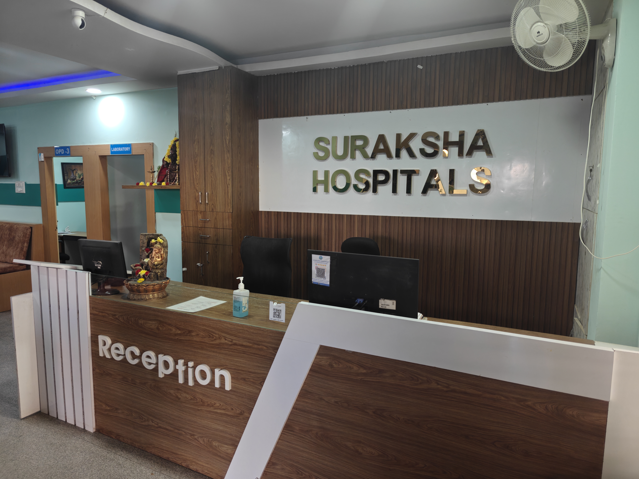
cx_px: 320
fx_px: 425
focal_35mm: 23
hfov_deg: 73.9
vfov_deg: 58.9
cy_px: 240
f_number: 1.6
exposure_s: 1/100
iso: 200
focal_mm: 6.06
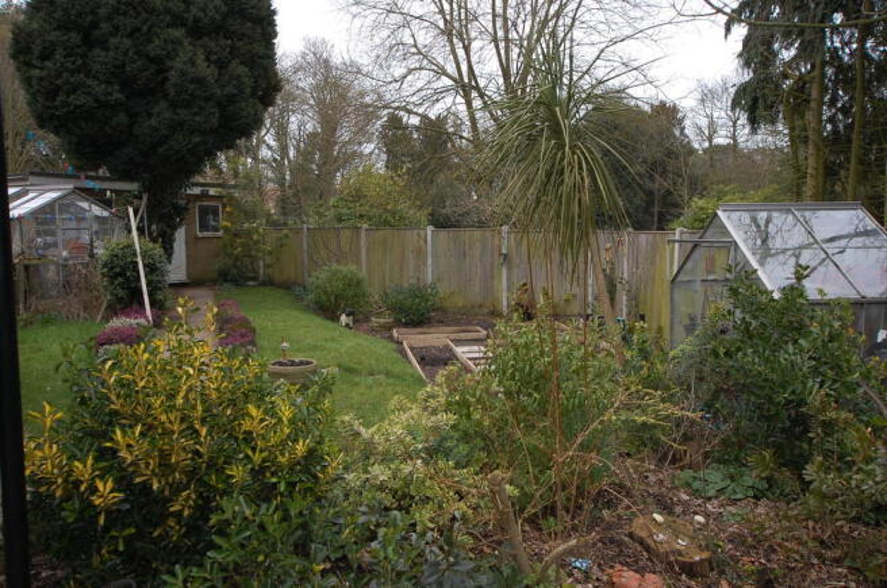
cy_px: 294
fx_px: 738
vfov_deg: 43.5
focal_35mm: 30
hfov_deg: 62.0
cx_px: 444
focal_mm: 20
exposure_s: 1/160
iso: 400
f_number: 6.3
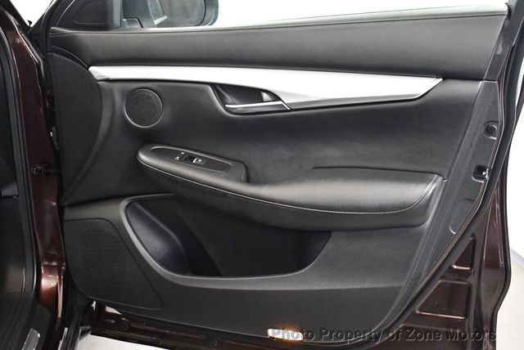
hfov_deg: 53.1
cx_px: 262
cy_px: 175
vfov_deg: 36.9
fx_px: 524
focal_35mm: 36
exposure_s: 1/60
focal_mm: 18
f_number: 3.5
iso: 3600
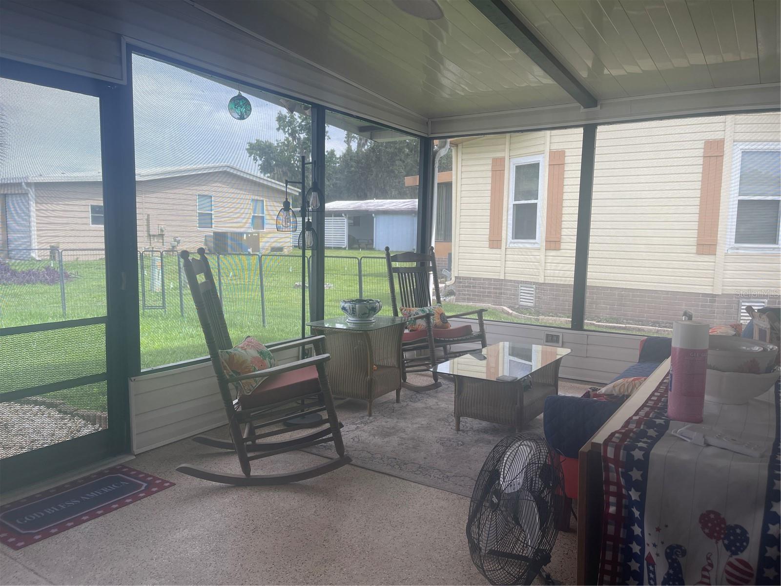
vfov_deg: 54.9
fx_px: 564
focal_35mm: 25
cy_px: 293
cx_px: 390
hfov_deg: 69.4
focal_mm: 5.1
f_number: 1.6
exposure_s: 1/256
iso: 32
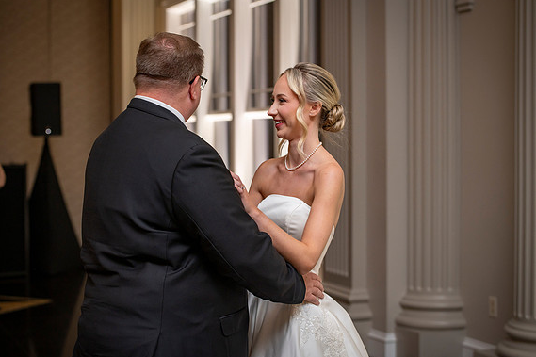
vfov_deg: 18.7
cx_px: 264
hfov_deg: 27.7
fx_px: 1087
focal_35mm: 73
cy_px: 176
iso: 640
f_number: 3.5
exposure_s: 1/100
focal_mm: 70
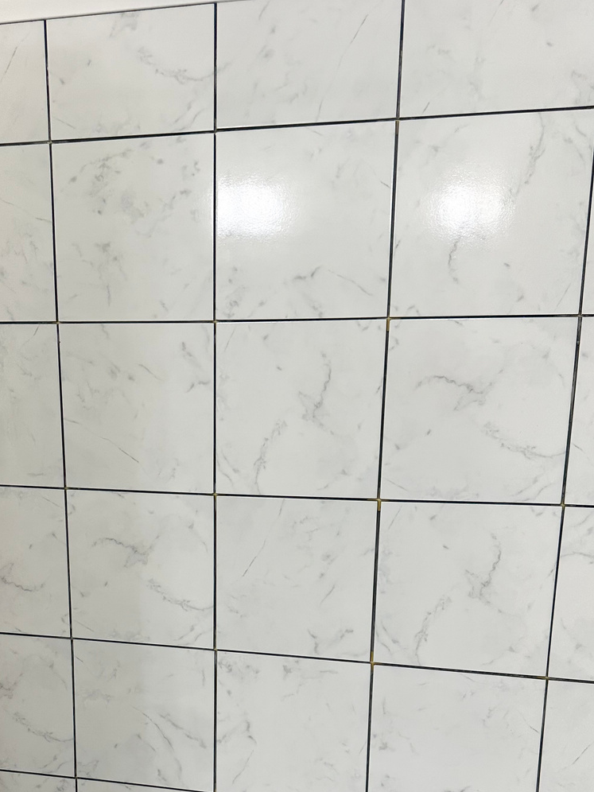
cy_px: 603
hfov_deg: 38.5
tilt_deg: -12.4
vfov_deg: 48.1
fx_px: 847
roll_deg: -1.1
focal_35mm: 37
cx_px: 244
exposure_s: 1/120
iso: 160
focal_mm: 6.86
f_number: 1.78
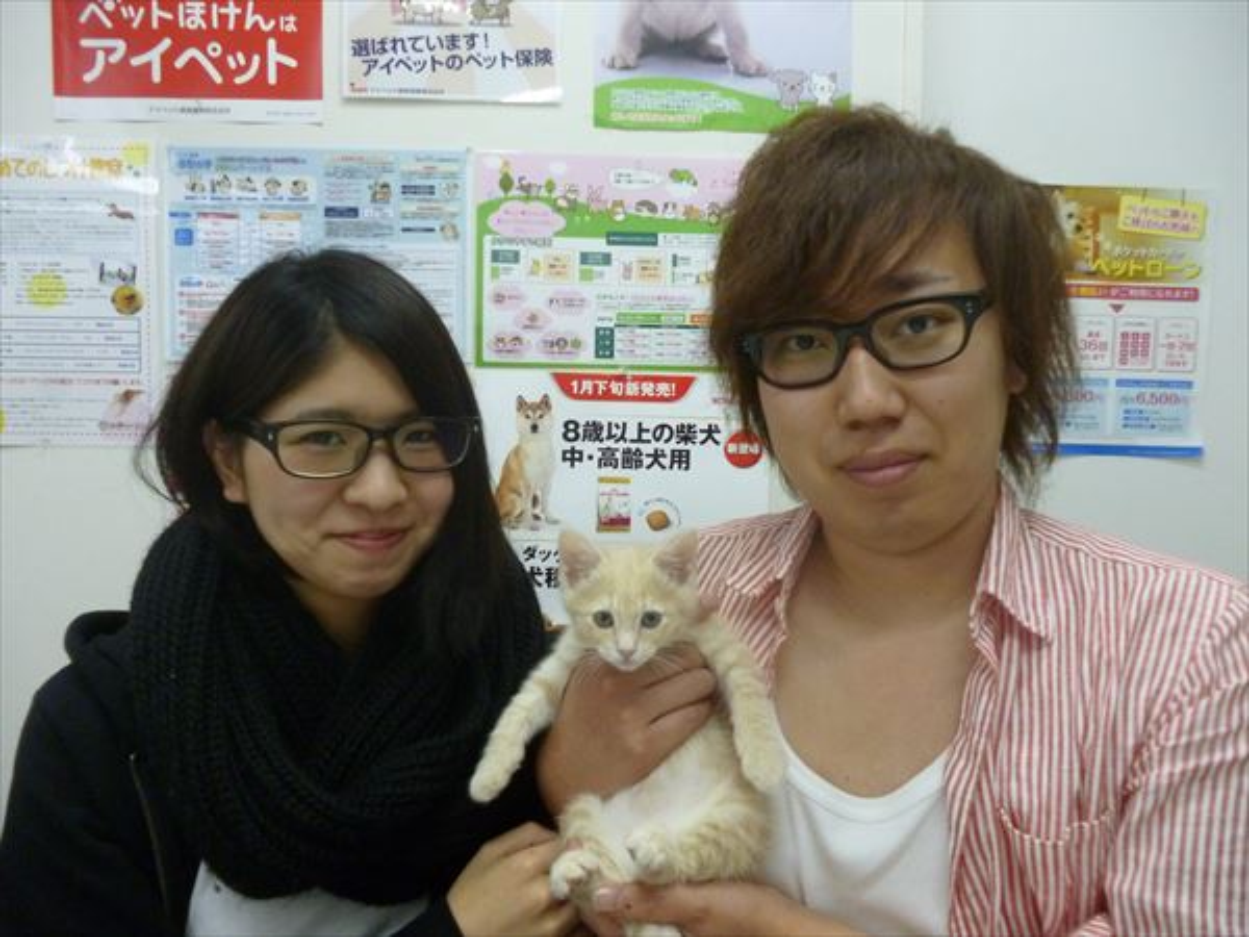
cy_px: 468
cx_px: 624
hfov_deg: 63.4
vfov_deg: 49.7
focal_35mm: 28
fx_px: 1010
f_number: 3.1
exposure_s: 1/60
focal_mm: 5
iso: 400
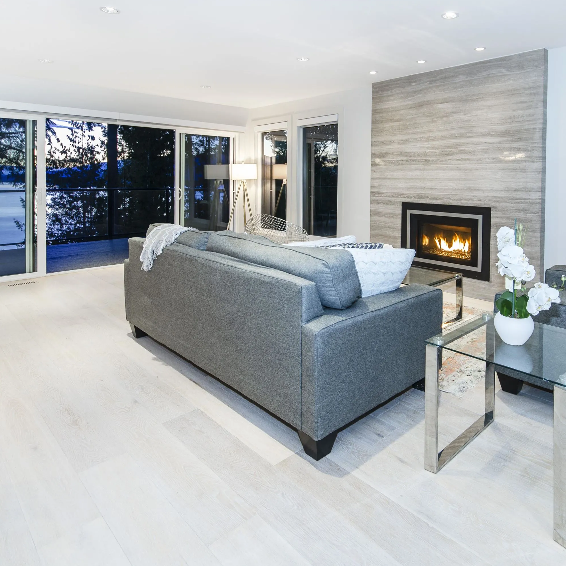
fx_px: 401
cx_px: 353
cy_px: 282
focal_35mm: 22
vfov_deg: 70.5
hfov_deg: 69.4
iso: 100
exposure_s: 1/1.67
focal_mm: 11
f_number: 8
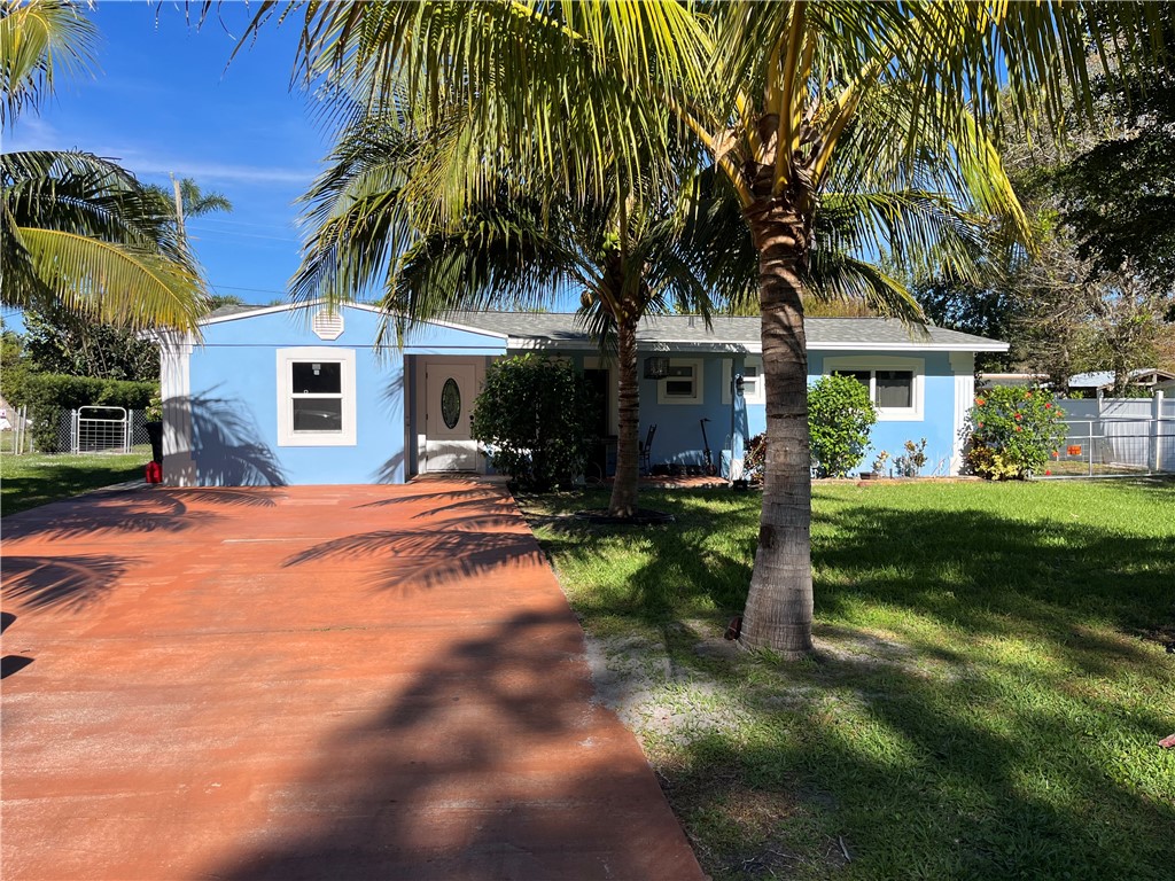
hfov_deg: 67.3
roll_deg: +0.5
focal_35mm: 26
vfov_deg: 53.1
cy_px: 440
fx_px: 883
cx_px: 588
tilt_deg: -1.6
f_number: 1.6
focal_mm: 5.1
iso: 50
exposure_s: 1/2268
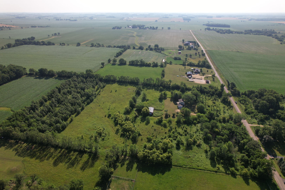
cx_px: 142
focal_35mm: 22
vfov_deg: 57.2
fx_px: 174
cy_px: 95
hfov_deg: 78.6
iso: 100
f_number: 2.8
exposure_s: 1/120
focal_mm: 8.38
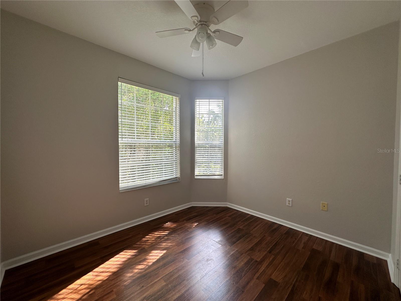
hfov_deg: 102.1
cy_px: 150
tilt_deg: -2.3
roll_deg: +0.2
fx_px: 162
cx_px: 200
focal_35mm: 14
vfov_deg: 85.7
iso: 50
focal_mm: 2.22
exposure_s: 1/99
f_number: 2.2
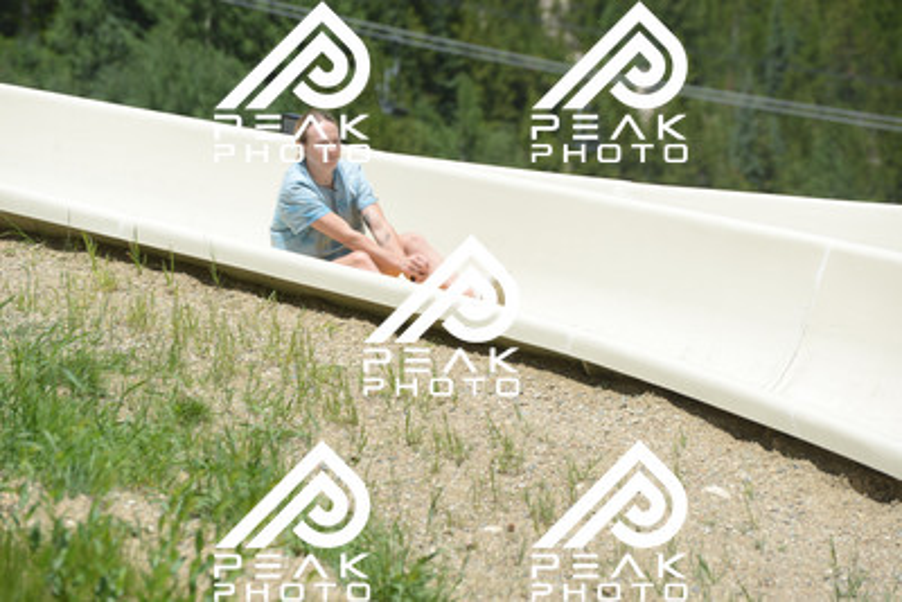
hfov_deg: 10.5
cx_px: 451
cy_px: 301
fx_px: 4887
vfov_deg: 7.0
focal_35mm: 195
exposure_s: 1/640
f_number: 6.3
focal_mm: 195
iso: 180
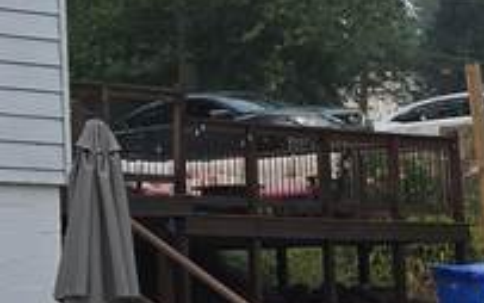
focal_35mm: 154
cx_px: -479
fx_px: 2032
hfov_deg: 12.1
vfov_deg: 8.5
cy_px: 26
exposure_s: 1/148
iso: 12
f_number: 1.7
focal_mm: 6.3
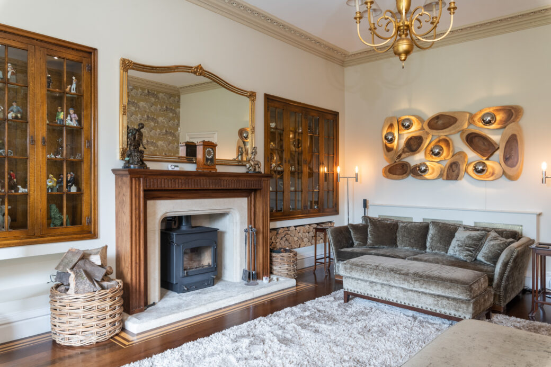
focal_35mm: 24
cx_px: 276
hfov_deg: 73.8
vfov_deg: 53.1
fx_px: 367
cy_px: 184
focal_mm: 24
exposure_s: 1/8
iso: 400
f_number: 8
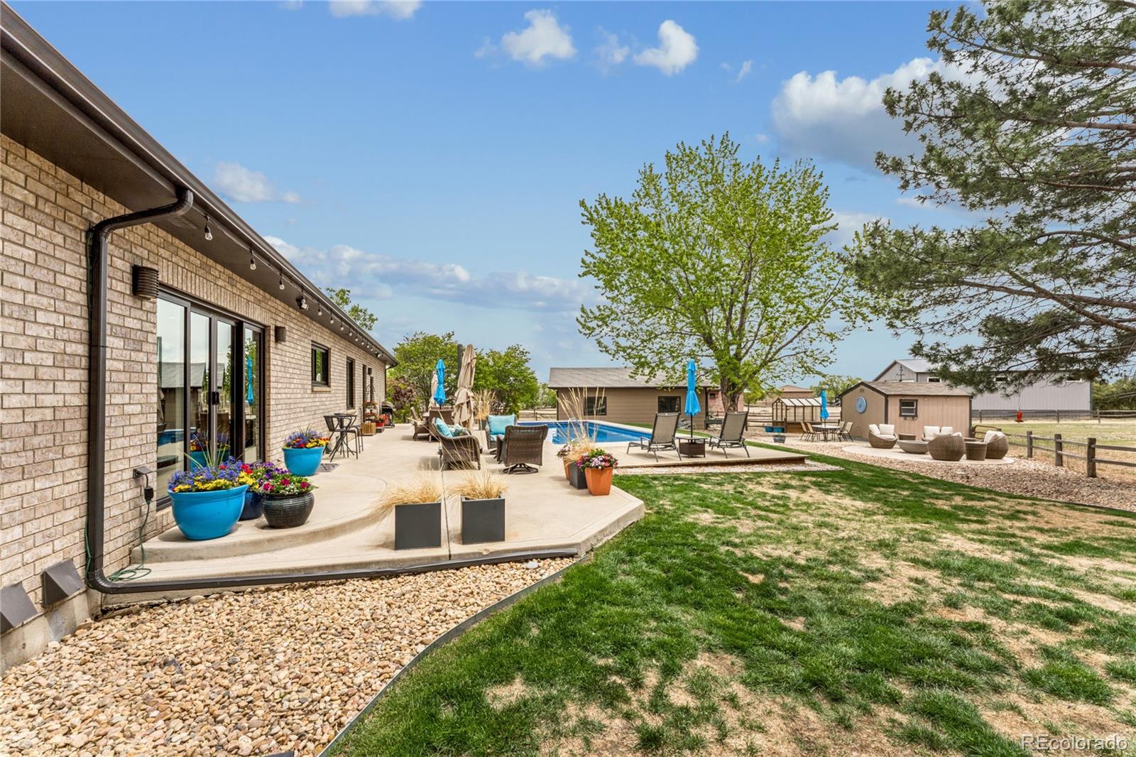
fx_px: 442
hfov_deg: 104.3
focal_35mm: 14
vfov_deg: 81.2
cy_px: 378
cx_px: 568
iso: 125
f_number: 22
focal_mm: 14
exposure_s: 1/50
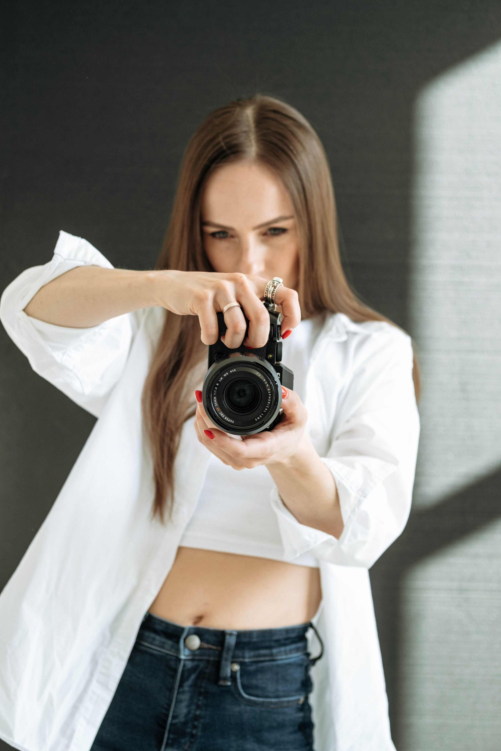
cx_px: 250
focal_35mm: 75
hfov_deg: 18.2
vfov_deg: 27.0
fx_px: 1566
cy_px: 376
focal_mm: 50
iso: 200
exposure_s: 1/250
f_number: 2.8
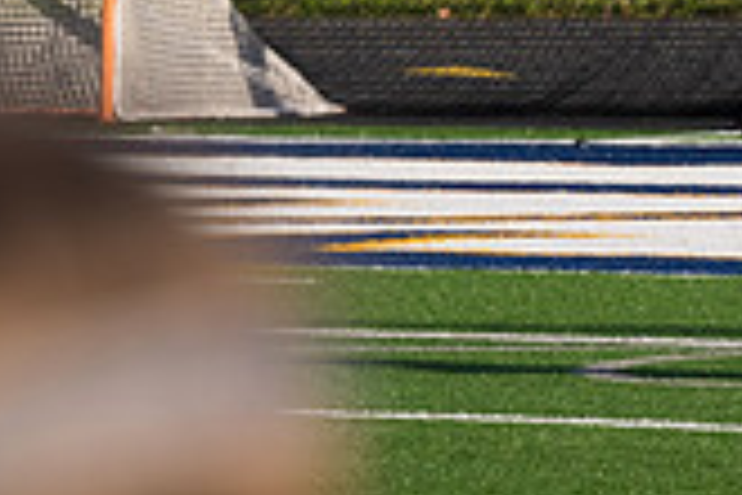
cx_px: 1147
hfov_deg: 2.0
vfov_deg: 1.3
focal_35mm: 1051
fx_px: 21661
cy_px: 45
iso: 250
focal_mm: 200
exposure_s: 1/1600
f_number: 5.6
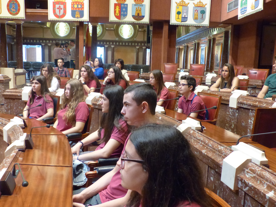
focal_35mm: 32
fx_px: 255
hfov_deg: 56.8
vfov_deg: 44.2
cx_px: 138
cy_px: 104
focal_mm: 5.8
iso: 800
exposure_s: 1/30
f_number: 2.8
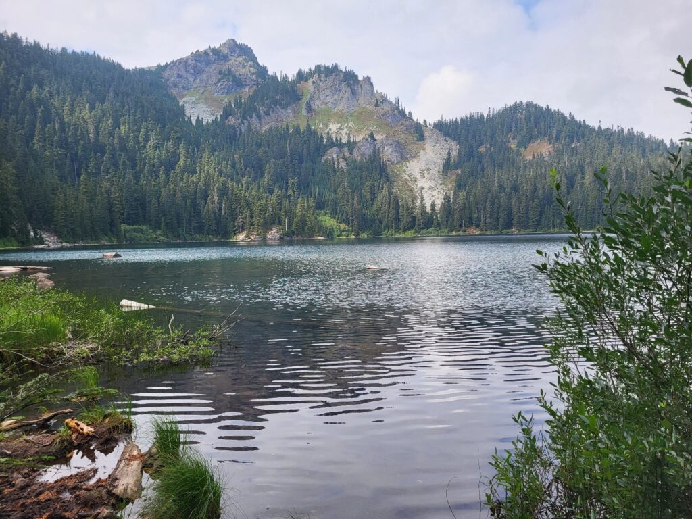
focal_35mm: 26
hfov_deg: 67.3
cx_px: 346
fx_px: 520
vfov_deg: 53.1
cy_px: 260
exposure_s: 1/1667
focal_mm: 5.4
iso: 40
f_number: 1.8
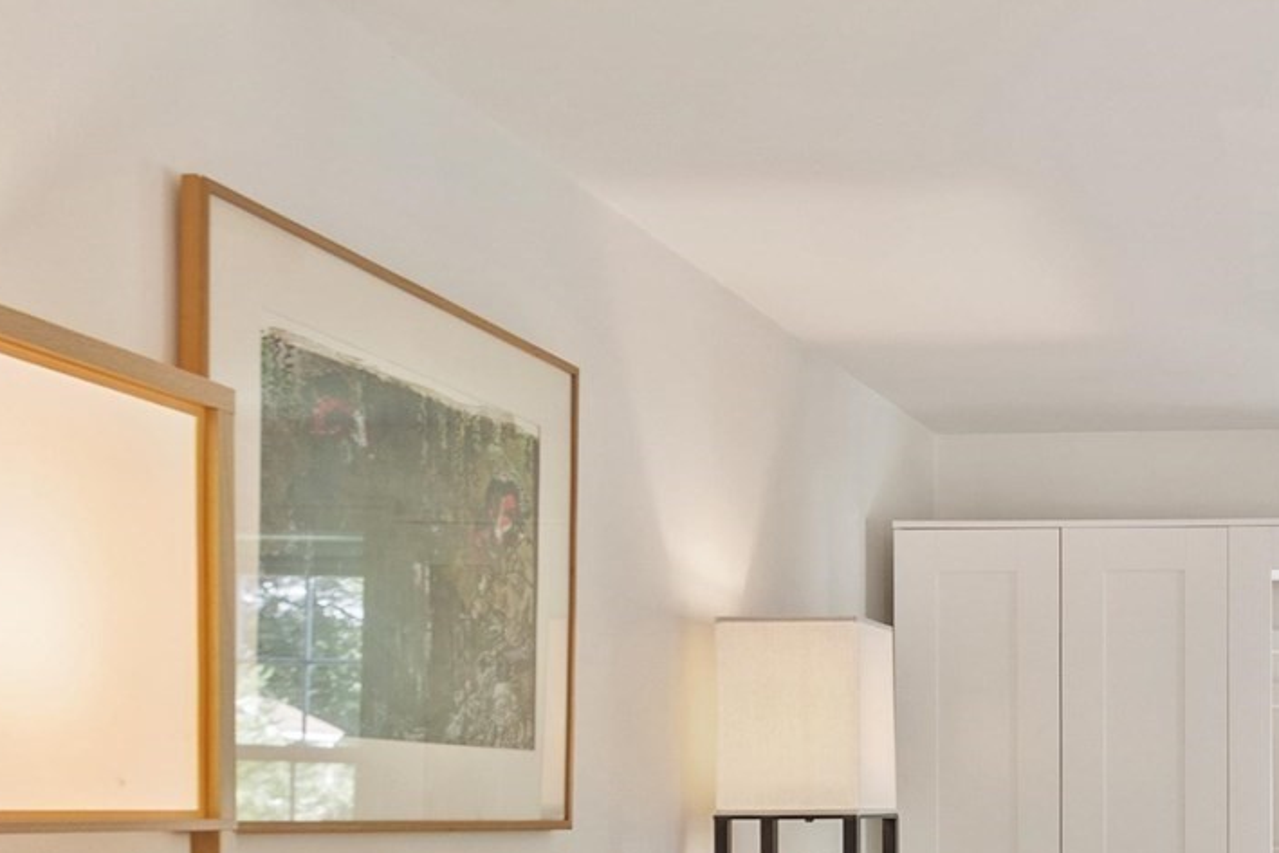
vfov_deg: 24.9
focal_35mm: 52
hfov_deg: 33.2
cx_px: 1416
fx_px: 1848
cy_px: 839
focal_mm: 12
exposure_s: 1/3
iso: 320
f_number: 5.6
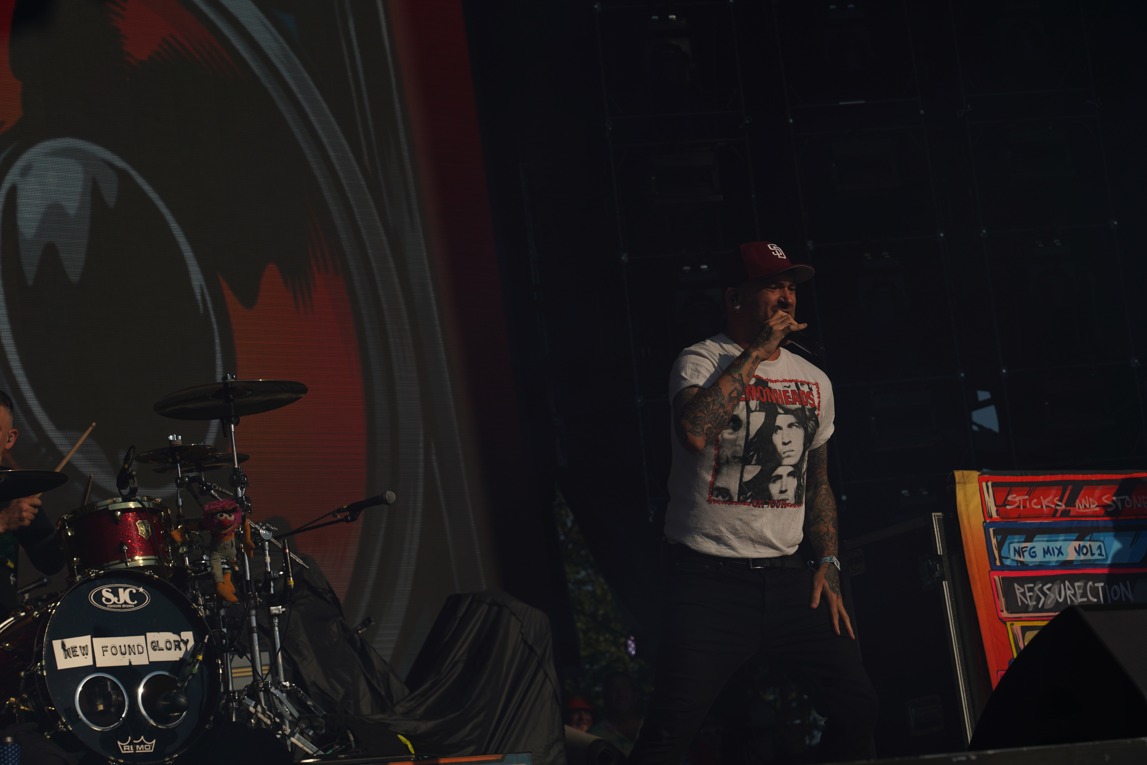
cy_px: 382
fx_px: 3345
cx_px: 574
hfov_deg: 19.5
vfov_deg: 13.0
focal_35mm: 105
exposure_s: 1/1250
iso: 100
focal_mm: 105
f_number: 8
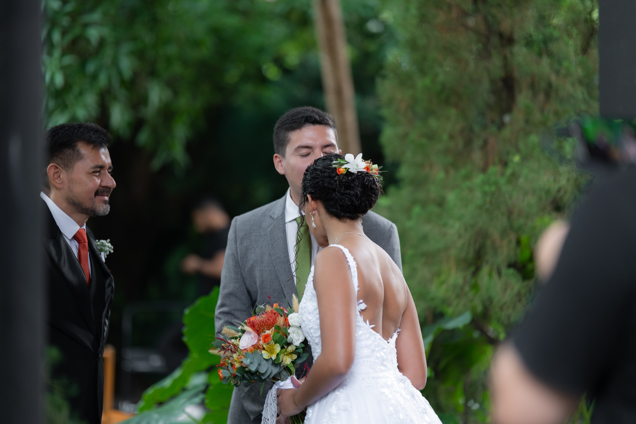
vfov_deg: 16.1
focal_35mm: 85
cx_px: 318
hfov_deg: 23.9
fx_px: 1502
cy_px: 212
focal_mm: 85
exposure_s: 1/500
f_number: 1.4
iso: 400
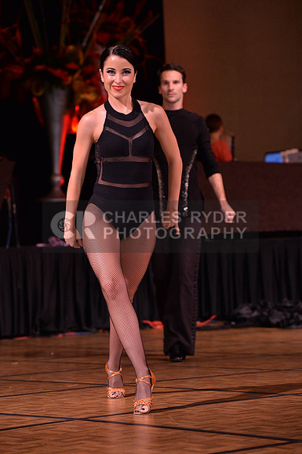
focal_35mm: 130
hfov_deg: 10.5
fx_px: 1641
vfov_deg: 15.8
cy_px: 227
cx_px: 151
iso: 2000
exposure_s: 1/250
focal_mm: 130
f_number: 5
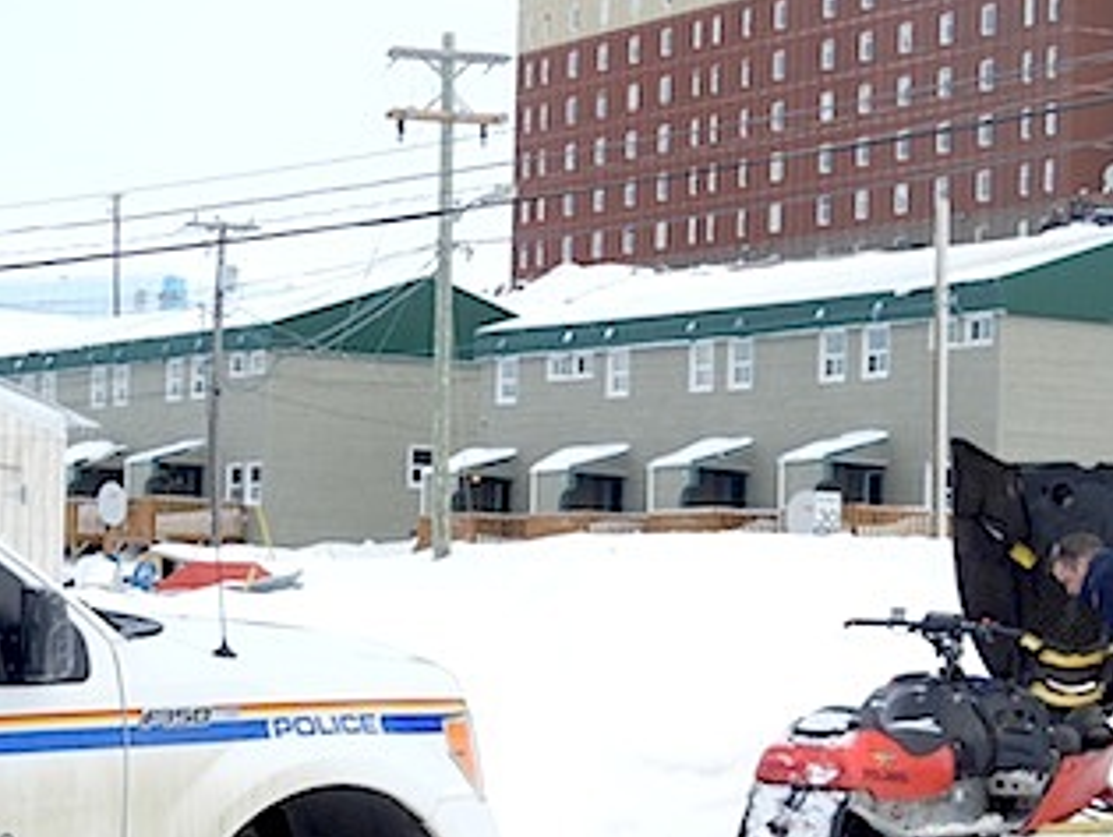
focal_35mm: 123
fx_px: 3959
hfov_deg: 16.0
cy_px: 526
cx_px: 661
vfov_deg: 12.1
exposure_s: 1/796
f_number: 4.1
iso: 200
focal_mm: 12.2
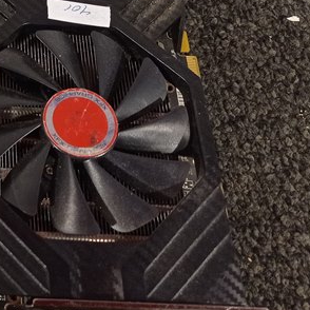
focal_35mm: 86
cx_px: -131
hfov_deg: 18.3
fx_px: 871
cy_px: -51
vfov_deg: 19.2
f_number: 1.79
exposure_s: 1/60
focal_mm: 4.7
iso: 176
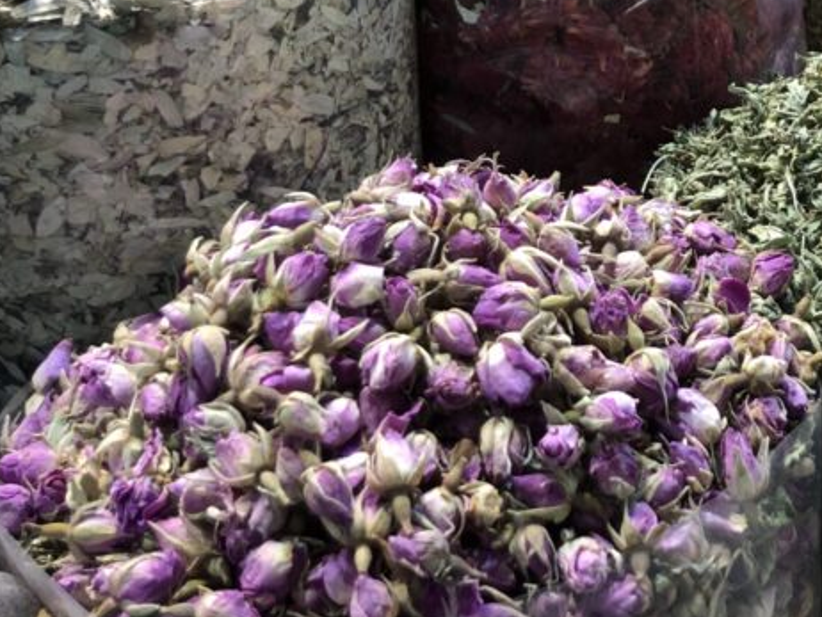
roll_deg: -0.8
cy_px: 85
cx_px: 699
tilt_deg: -24.6
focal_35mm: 62
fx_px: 1473
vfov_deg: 23.2
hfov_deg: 30.2
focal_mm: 3.99
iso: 40
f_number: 1.8
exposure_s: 1/20
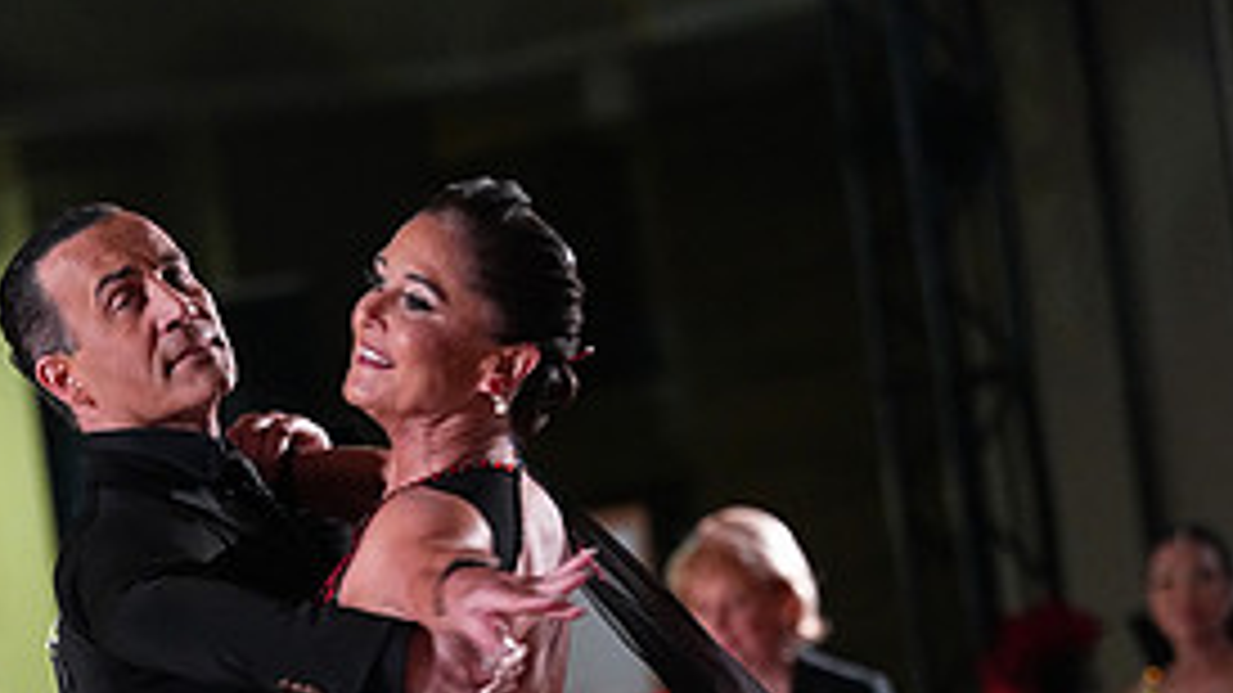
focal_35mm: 443
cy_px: 886
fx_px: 14481
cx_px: 533
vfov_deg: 2.7
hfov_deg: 4.9
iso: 8000
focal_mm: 200
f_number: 5
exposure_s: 1/400
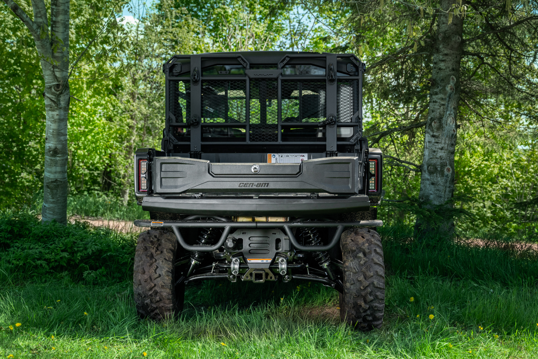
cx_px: 269
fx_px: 792
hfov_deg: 37.5
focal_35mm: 53
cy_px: 180
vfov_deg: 25.5
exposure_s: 1/200
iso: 400
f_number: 4
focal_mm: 53
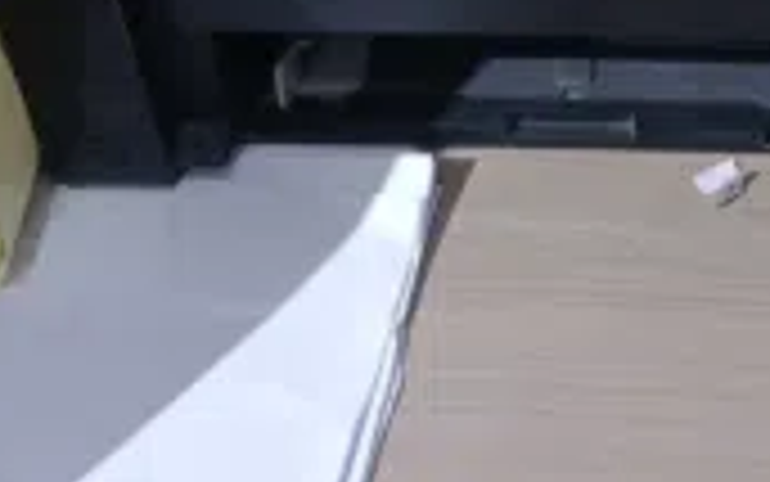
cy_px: -194
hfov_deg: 30.3
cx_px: 545
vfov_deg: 17.8
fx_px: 1406
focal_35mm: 67
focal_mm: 4
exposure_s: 1/33.3
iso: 250
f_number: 1.8
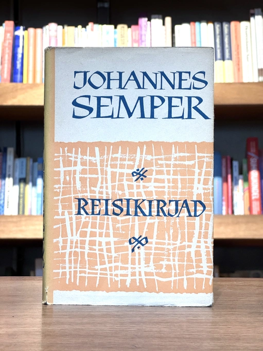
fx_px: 780
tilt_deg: +0.9
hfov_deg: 19.1
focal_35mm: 77
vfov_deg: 25.3
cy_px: 176
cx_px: 132
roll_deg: -0.2
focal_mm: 9
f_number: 2.8
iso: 200
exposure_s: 1/99
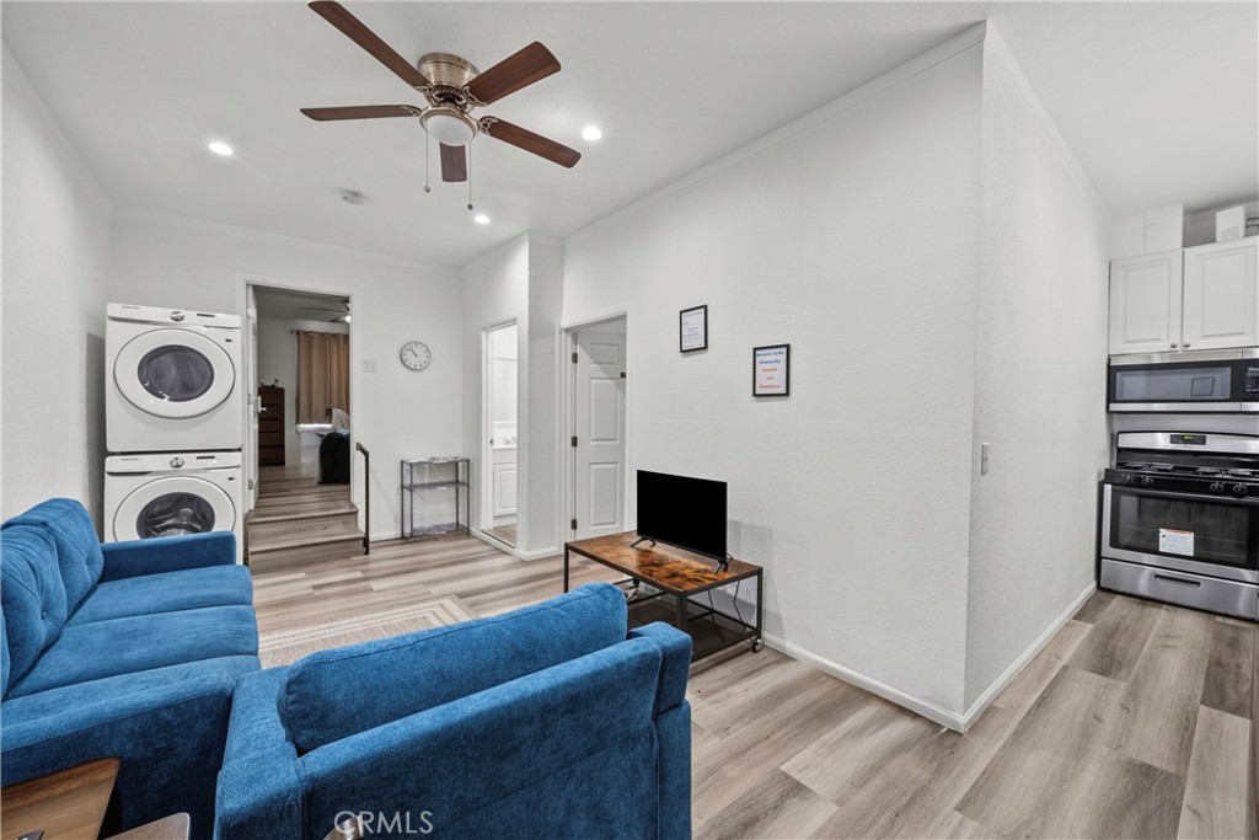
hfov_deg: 104.2
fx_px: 490
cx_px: 630
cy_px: 420
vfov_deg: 81.2
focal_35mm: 14
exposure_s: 1/1.25
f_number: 9
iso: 100
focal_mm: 14
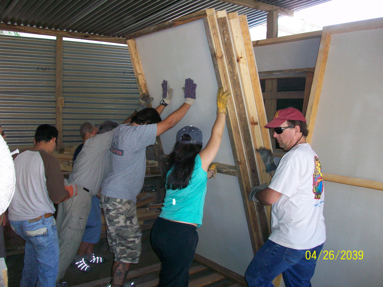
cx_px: 192
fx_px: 354
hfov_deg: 56.8
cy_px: 144
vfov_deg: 44.2
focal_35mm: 32
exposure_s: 1/60
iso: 120
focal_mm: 5.7
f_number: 2.8
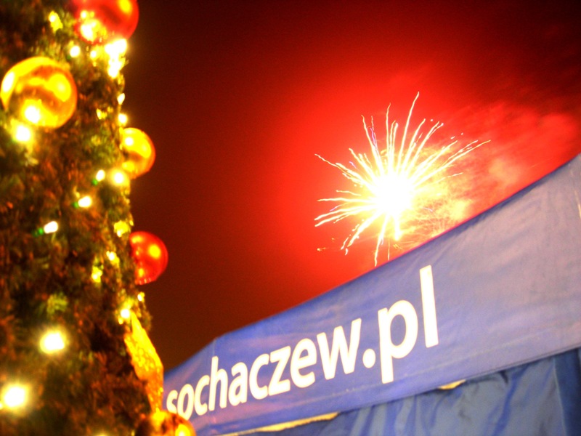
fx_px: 638
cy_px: 218
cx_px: 290
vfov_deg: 37.7
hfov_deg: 49.0
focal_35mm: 38
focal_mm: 7.8
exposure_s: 1/1.2
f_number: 2.8
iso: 200
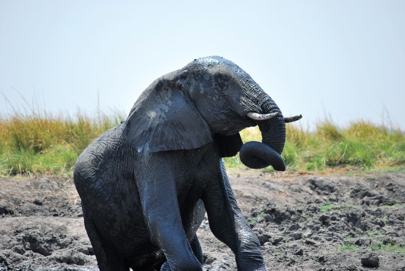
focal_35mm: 285
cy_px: 136
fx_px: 3211
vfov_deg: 4.8
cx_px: 202
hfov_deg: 7.2
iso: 200
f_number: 5.6
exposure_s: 1/500
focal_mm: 190
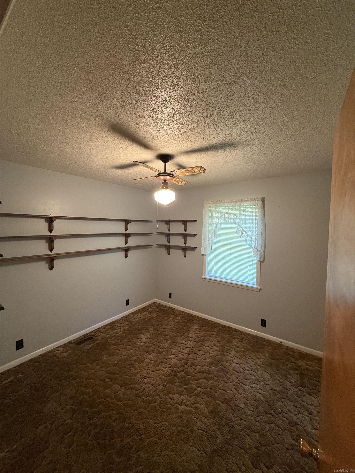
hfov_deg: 85.7
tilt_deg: -1.3
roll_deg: -0.9
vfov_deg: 102.1
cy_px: 236
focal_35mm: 14
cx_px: 178
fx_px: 191
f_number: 2.2
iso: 320
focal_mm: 2.22
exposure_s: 1/60
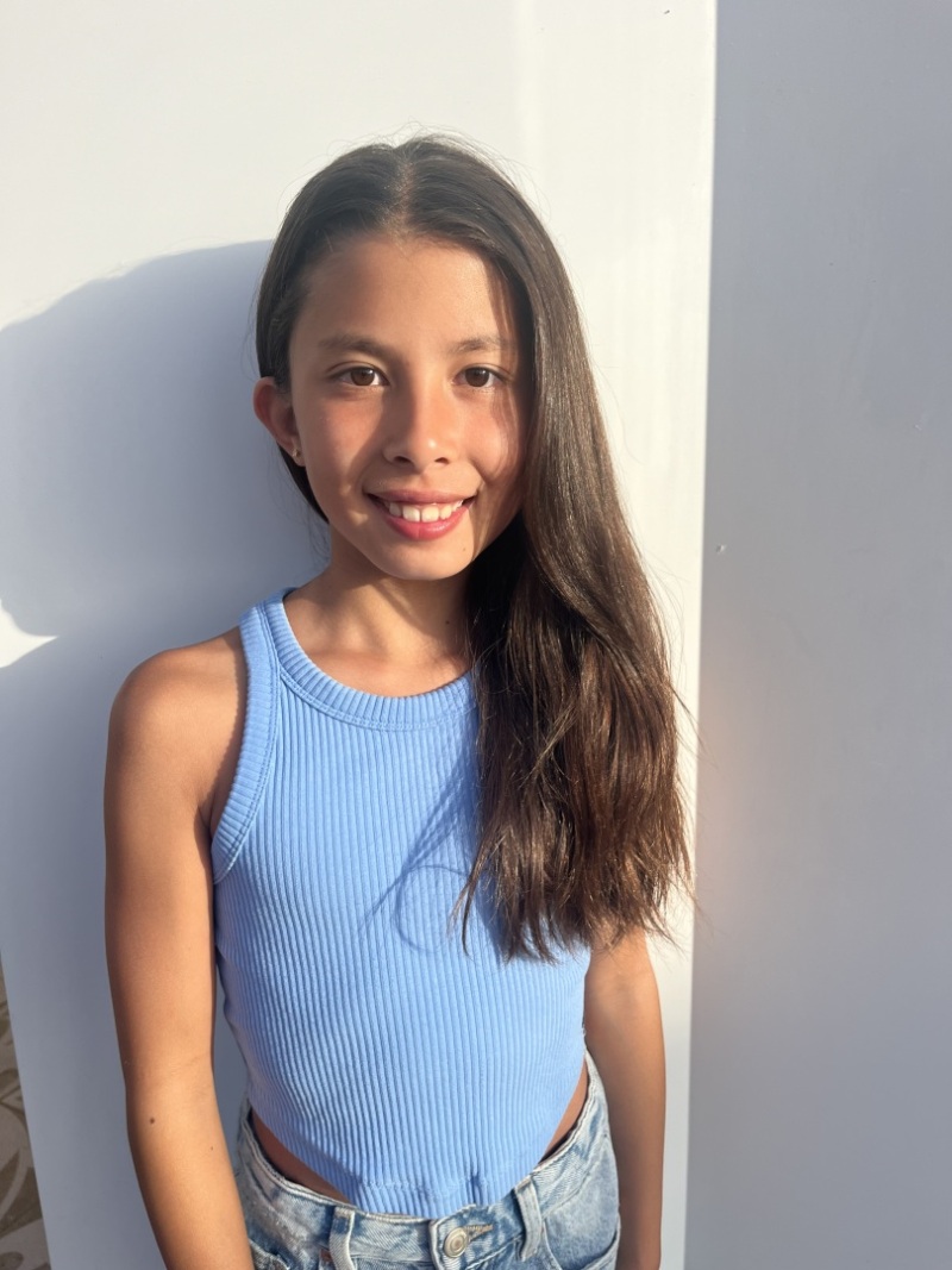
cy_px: 635
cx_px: 476
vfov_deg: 67.3
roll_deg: +2.2
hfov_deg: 53.1
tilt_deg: -13.2
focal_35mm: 26
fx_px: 954
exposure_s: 1/1294
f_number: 1.6
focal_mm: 5.1
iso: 50
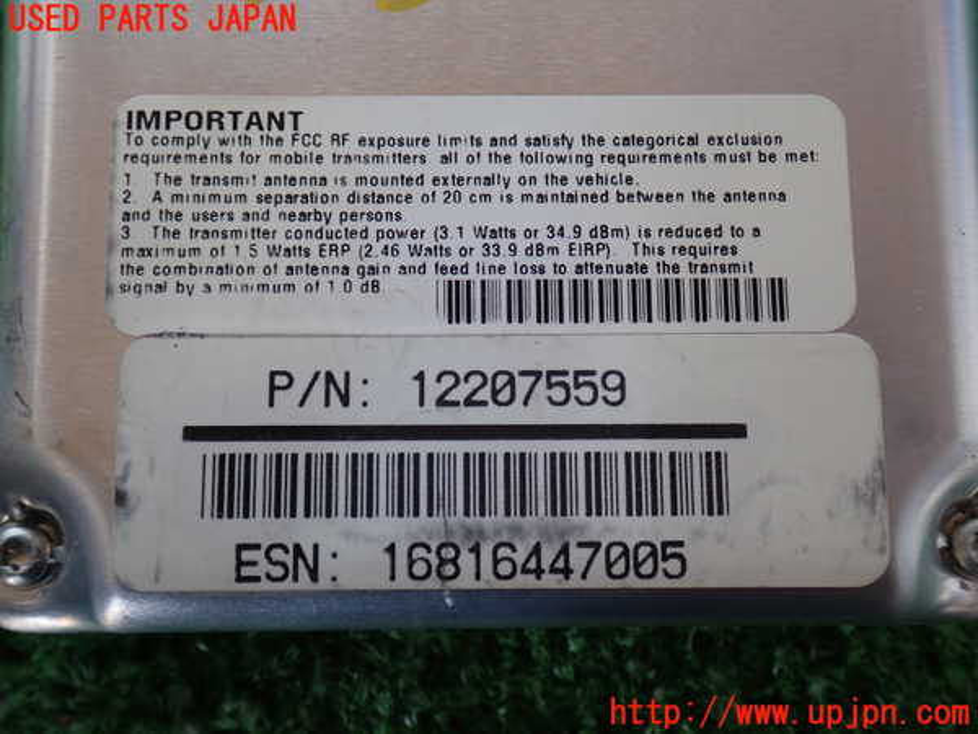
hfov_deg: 49.0
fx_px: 1074
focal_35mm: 38
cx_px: 489
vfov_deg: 37.7
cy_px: 367
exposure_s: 1/60
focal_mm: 6.83
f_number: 2.7
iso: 200
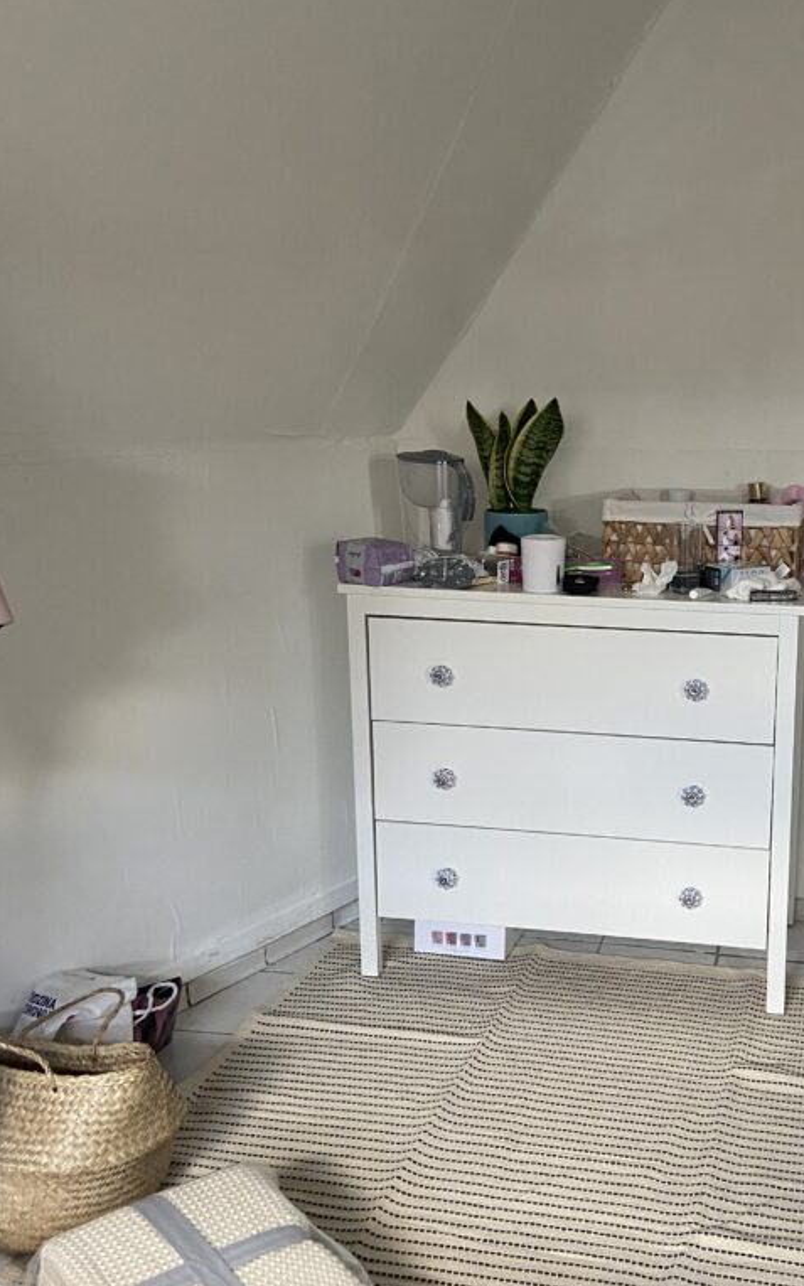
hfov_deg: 33.5
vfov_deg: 52.7
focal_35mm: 37
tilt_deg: -13.9
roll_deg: -0.6
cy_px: 693
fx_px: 1297
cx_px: 642
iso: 200
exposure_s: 1/60
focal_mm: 4.25
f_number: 1.8
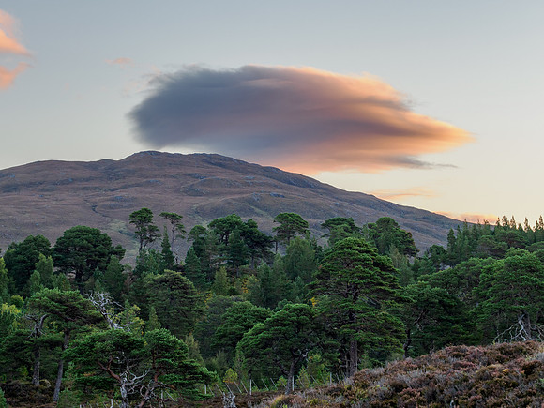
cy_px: 204
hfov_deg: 17.3
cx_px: 272
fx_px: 1792
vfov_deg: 13.0
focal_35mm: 114
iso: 320
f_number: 5.6
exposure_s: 1/100
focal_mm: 57
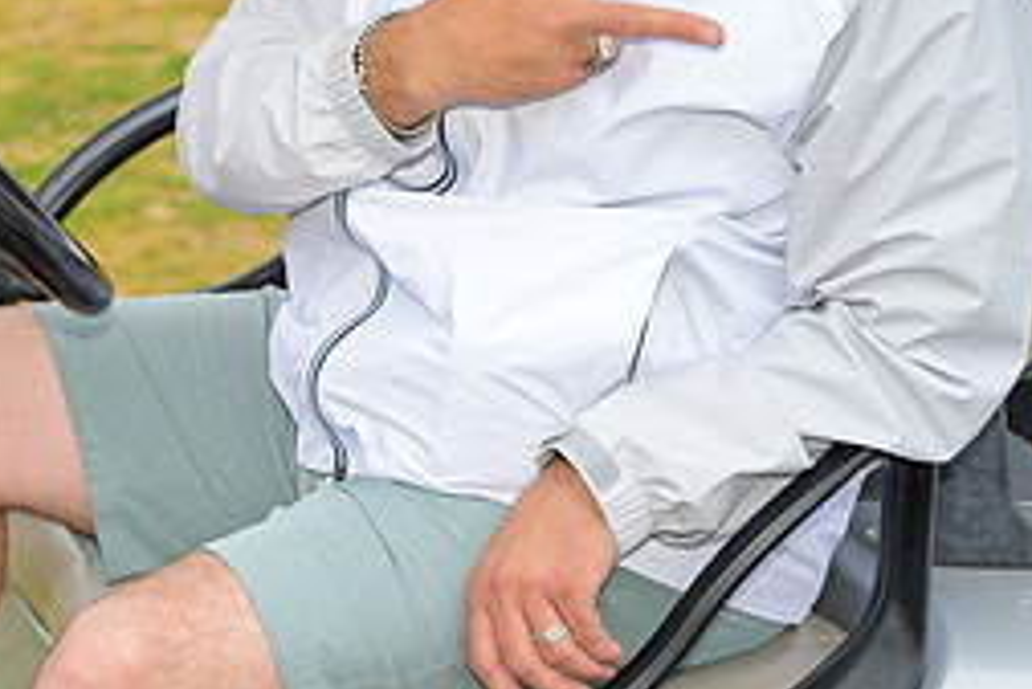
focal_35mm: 117
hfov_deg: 17.2
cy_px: 18
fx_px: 3356
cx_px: 41
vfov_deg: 11.6
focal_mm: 51
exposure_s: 1/2500
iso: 800
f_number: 4
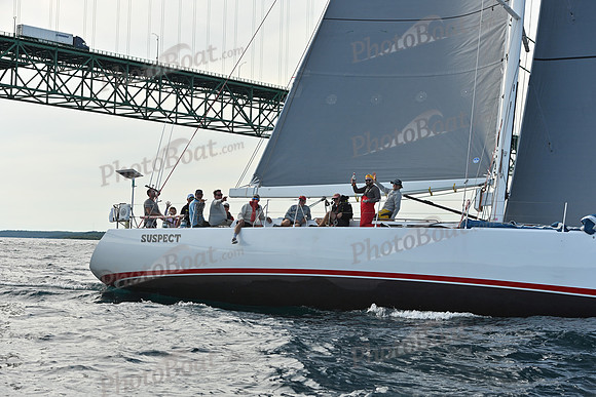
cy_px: 198
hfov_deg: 28.8
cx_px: 298
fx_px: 1159
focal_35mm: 70
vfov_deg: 19.5
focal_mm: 70
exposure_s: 1/1250
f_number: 6.3
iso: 320
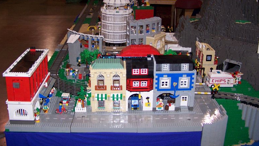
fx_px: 288
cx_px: 128
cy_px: 55
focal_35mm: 42
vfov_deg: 28.2
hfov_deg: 48.4
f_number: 2.8
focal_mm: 6.3
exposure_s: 1/60
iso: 140
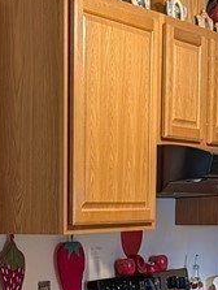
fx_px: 921
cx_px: 7
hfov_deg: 13.3
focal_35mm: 110
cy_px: 344
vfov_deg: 17.1
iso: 29
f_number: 1.68
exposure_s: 1/201
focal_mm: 6.9
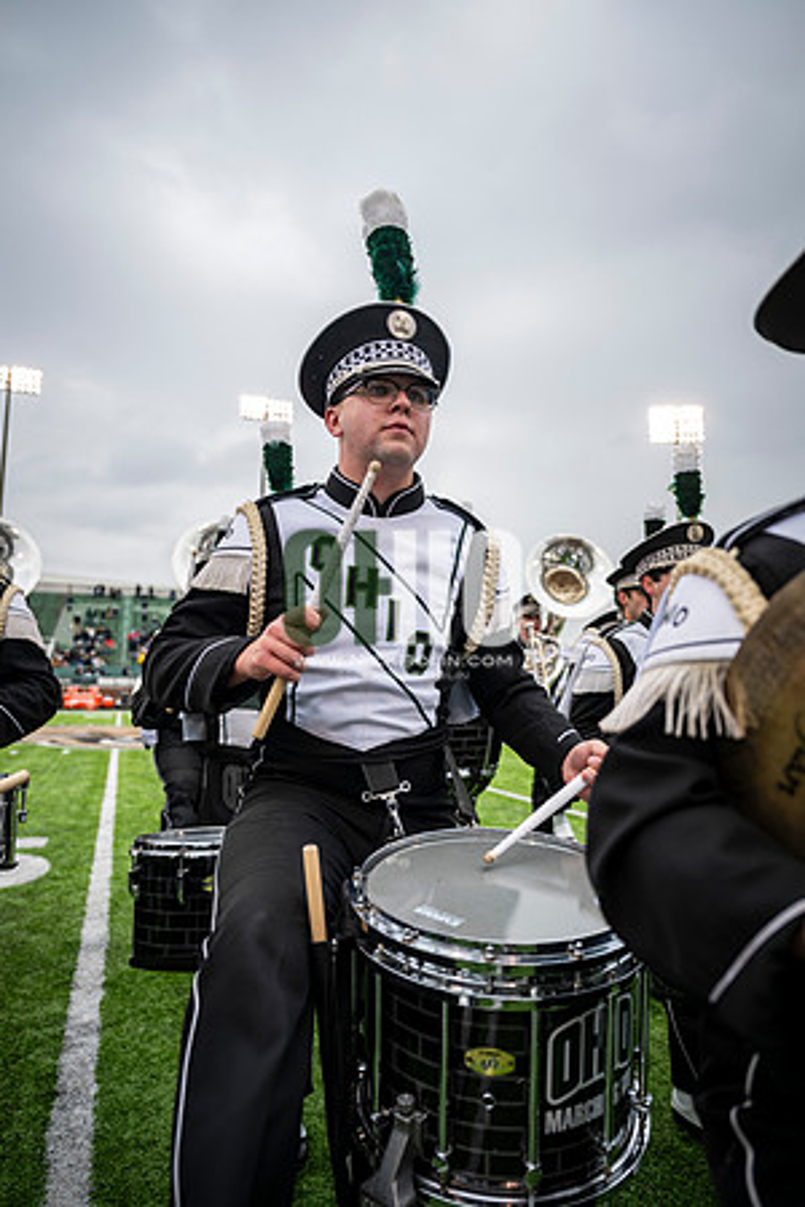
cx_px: 402
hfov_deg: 53.1
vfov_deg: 73.7
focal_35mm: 24
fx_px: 805
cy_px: 604
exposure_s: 1/500
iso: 100
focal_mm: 24
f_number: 2.8
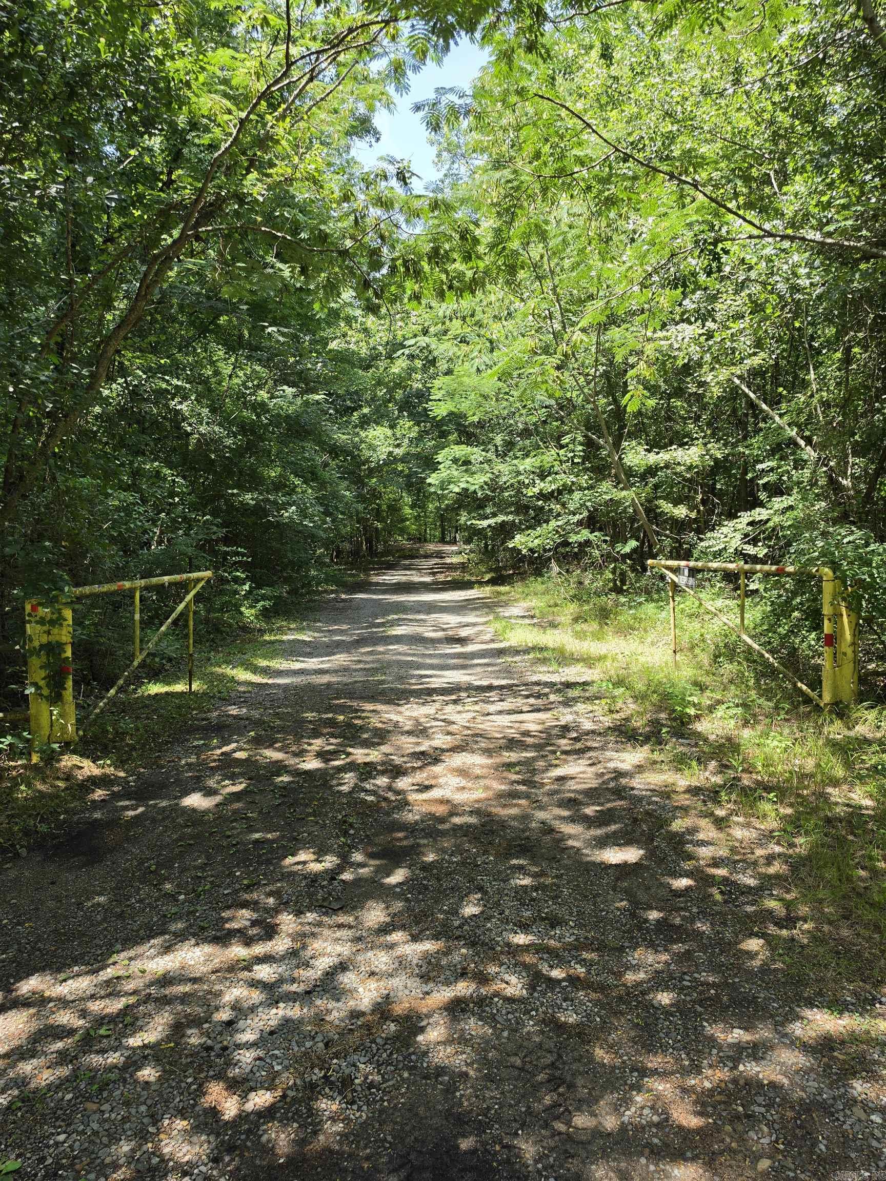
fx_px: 785
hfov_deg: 58.9
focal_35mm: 23
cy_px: 590
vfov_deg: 73.9
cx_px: 443
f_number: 1.4
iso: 20
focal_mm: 6.5
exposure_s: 1/359
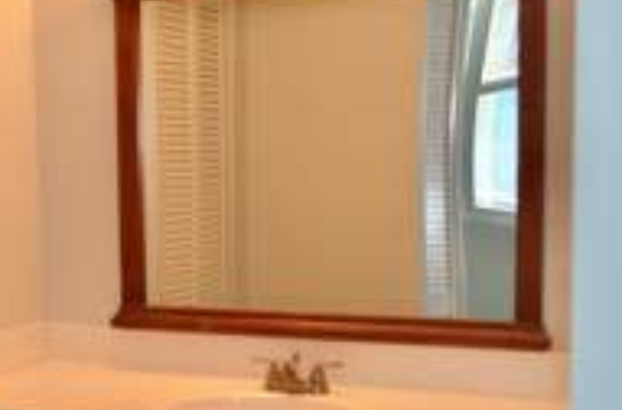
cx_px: 218
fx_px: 1171
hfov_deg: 29.6
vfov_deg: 19.8
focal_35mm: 68
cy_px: 262
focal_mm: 18
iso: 200
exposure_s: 1/125
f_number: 3.5
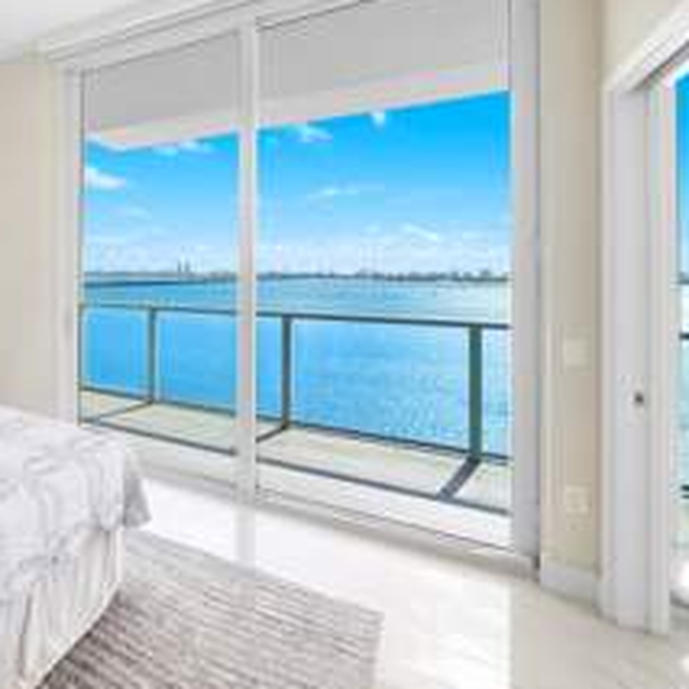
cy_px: 270
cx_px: -81
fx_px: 518
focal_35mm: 23
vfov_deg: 66.5
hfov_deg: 47.2
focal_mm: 12
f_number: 8
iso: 200
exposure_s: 1/200
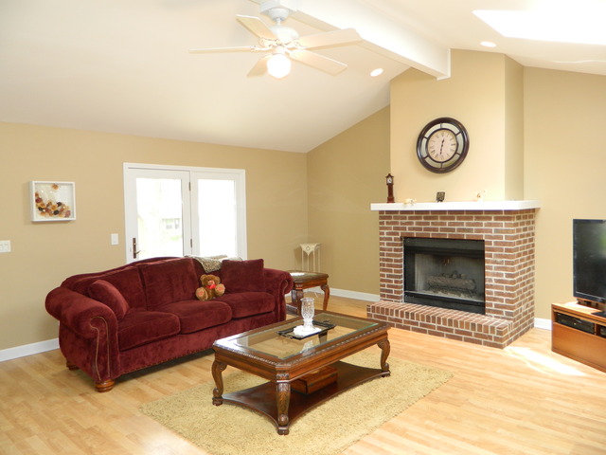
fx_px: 438
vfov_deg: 54.9
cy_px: 228
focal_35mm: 25
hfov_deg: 69.4
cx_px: 303
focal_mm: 4.5
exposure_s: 1/30
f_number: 3.1
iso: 140
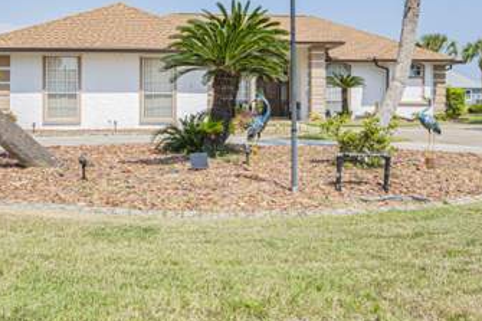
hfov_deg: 45.4
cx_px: 217
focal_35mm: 43
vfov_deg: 30.8
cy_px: 99
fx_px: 575
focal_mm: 20
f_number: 16
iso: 400
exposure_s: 1/160
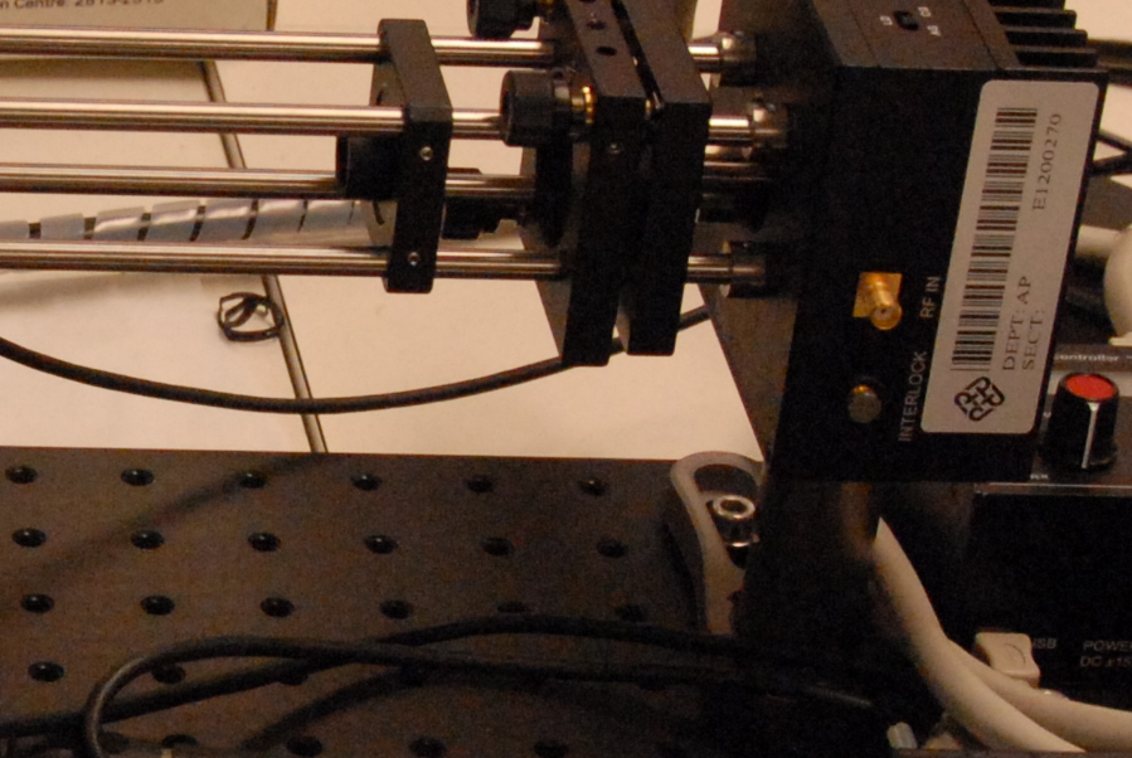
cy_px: 368
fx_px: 4880
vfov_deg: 8.9
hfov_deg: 13.1
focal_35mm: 155
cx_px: 121
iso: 1000
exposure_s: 1/125
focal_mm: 24
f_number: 5.6
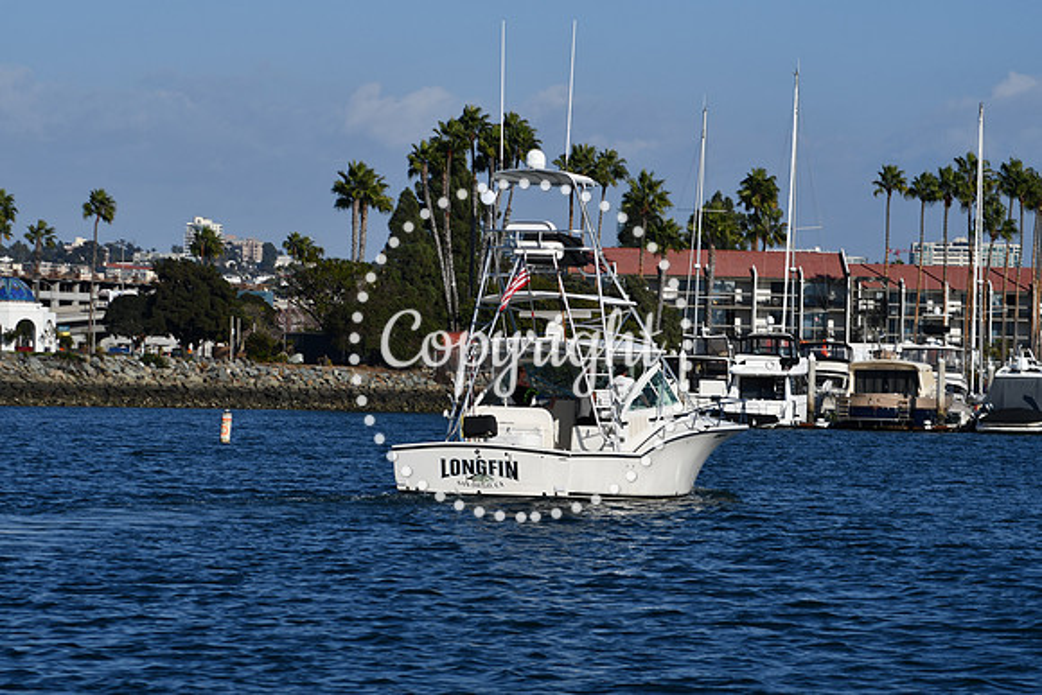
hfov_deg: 12.2
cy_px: 348
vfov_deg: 8.2
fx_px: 4864
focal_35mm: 168
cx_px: 521
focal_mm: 112
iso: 100
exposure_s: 1/640
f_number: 9
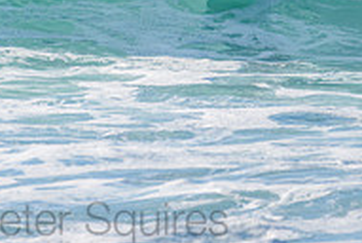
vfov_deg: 0.7
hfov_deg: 1.1
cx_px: 206
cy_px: -133
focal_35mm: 1860
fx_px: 18732
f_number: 5.6
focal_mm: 500
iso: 180
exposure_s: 1/2000
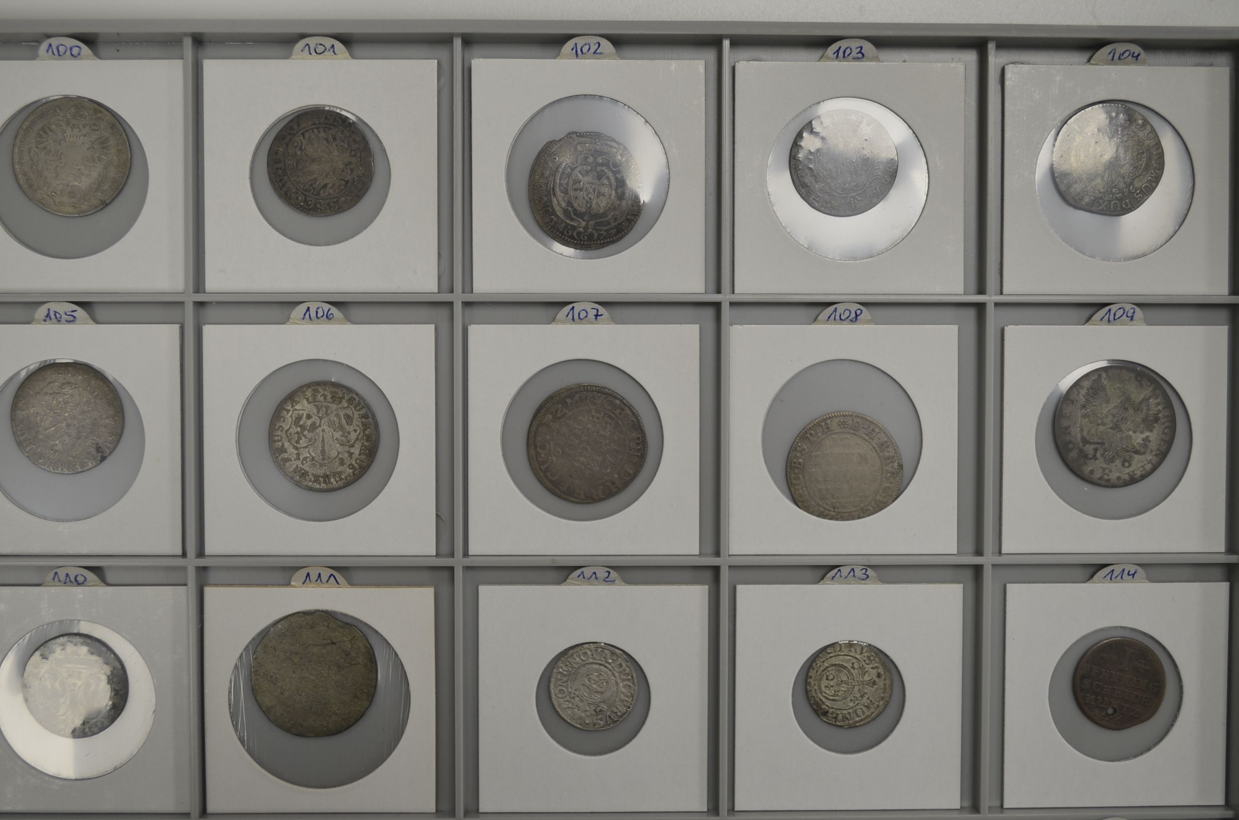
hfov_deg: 43.7
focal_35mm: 45
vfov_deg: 29.7
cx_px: 620
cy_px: 410
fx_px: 1546
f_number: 4.5
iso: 320
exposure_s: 1/60
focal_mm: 30
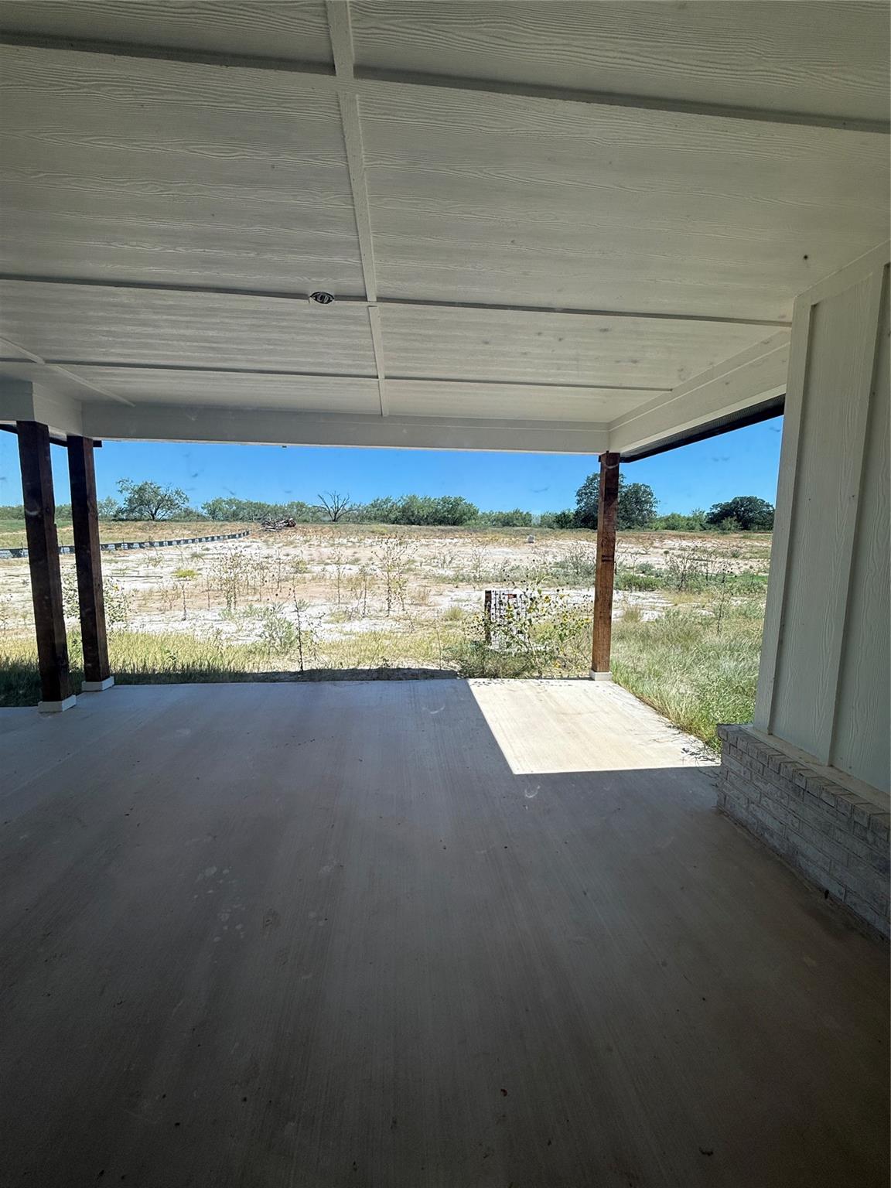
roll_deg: -0.9
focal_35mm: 14
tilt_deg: -5.5
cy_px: 594
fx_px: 480
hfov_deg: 85.7
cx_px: 446
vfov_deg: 102.1
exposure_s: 1/1572
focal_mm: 2.22
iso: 50
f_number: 2.2
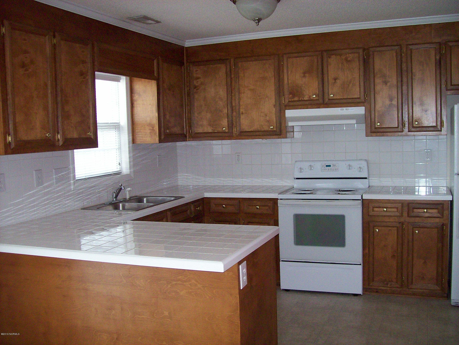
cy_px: 172
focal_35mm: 36
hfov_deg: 51.4
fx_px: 477
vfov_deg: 39.7
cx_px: 230
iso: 140
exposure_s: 1/64
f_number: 2.7
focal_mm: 6
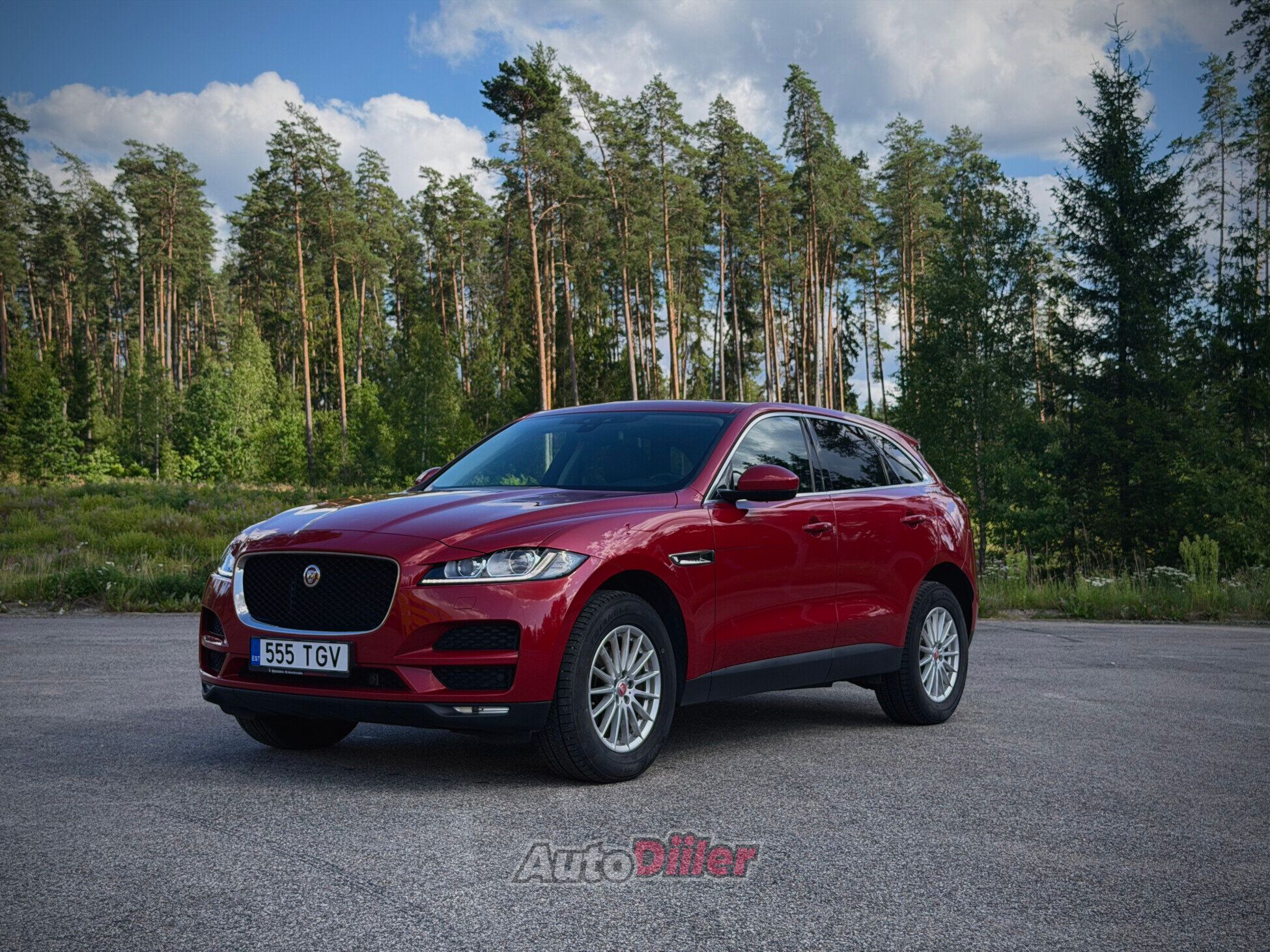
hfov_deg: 39.7
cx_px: 635
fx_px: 1761
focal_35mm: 48
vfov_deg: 30.3
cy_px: 476
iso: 100
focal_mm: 6.76
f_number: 1.78
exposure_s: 1/1285
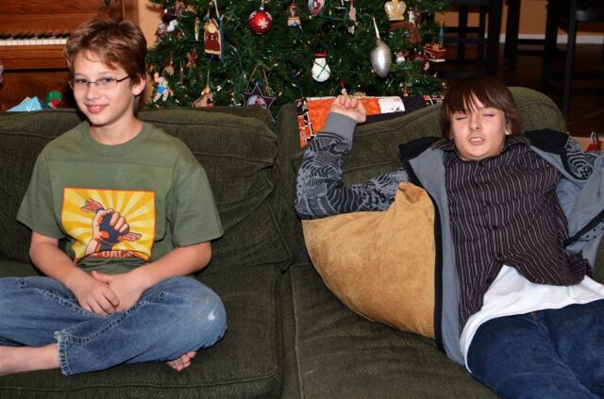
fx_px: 878
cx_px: 302
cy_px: 200
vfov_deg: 25.6
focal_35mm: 52
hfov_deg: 37.9
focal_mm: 35
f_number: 4
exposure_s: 1/60
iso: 100
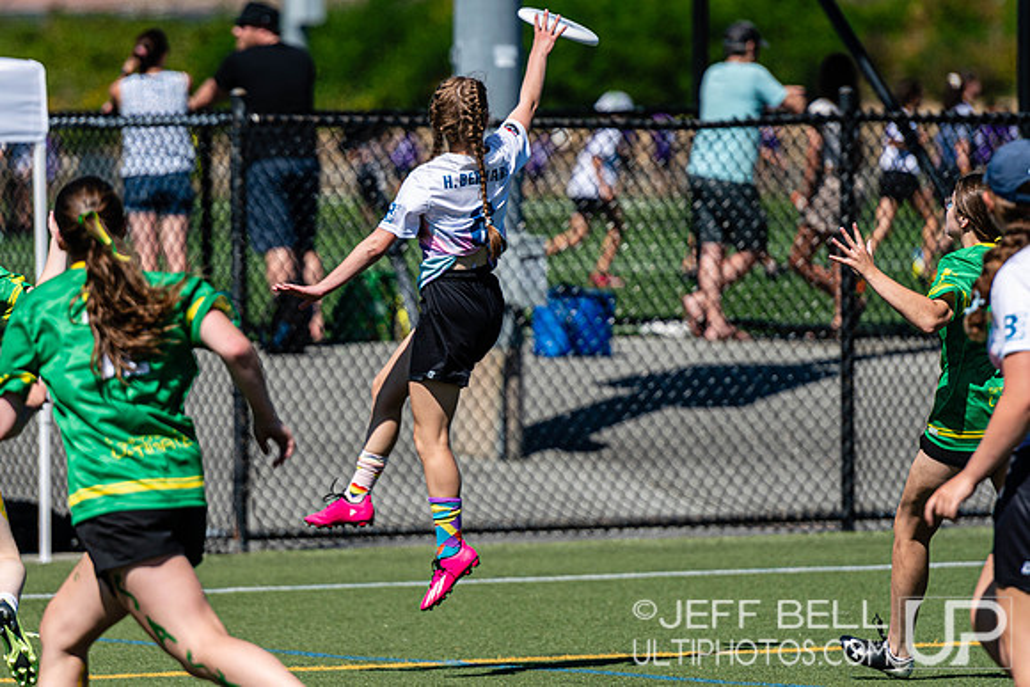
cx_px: 476
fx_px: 10246
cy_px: 294
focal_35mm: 358
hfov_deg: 5.8
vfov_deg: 3.8
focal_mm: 200
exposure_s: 1/2500
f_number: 3.2
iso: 100
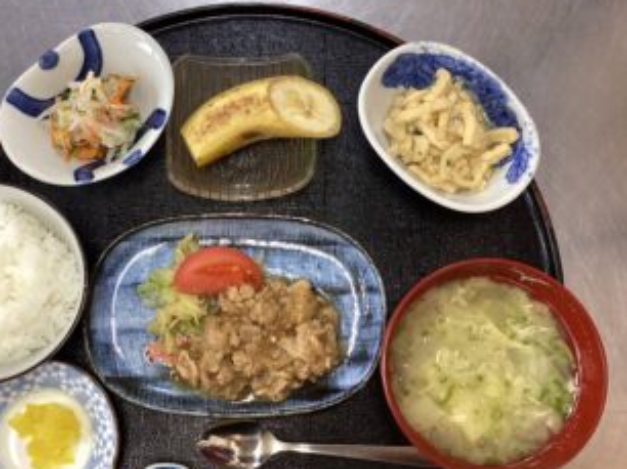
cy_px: 261
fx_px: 688
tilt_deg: -80.5
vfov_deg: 37.6
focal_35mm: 38
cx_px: 245
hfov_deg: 48.7
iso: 160
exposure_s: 1/60
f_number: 2.4
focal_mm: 3.3
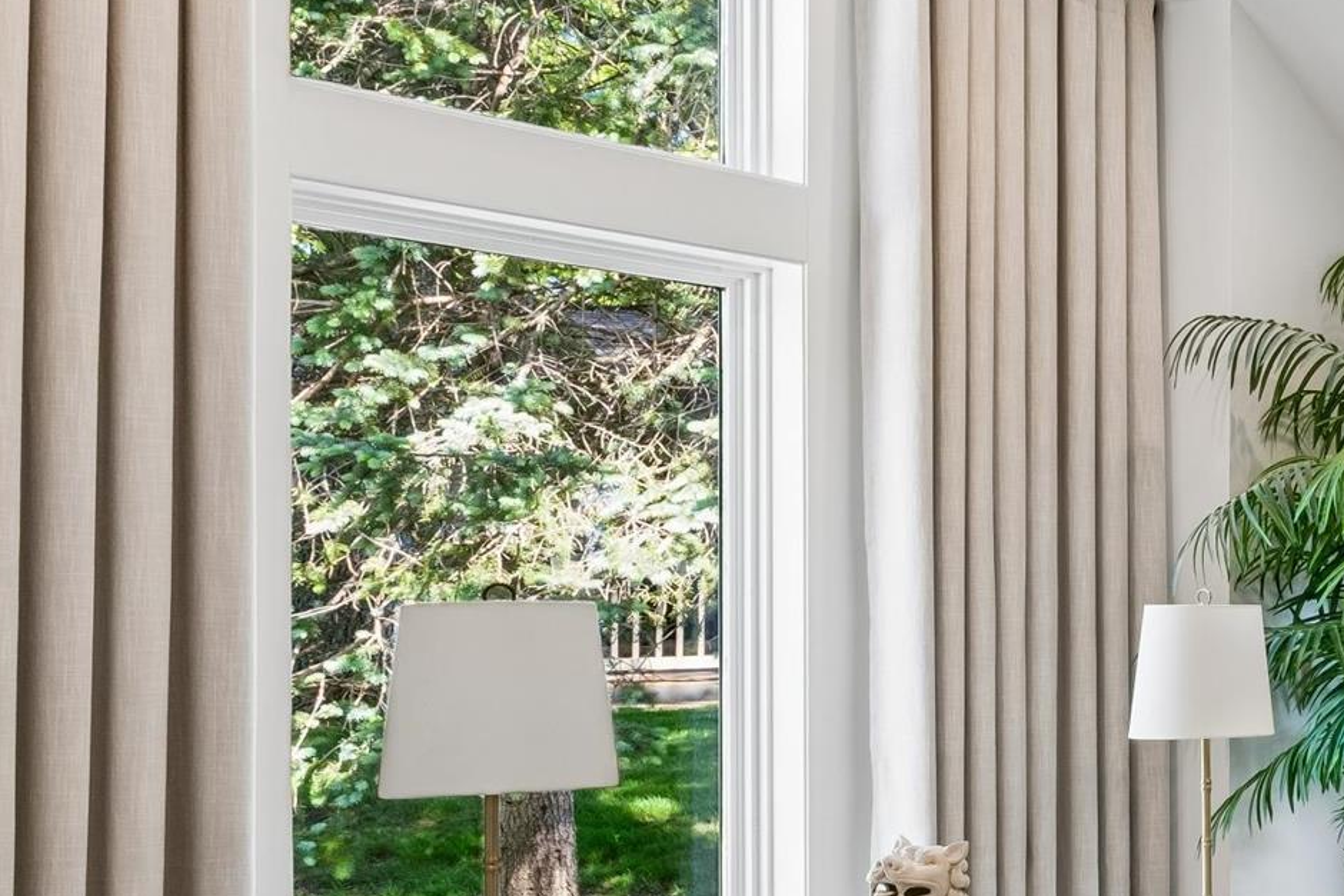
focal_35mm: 52
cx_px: 2092
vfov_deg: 25.9
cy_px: 676
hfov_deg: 26.1
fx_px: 1927
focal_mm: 15.8
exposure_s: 1/6
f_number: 13
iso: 400
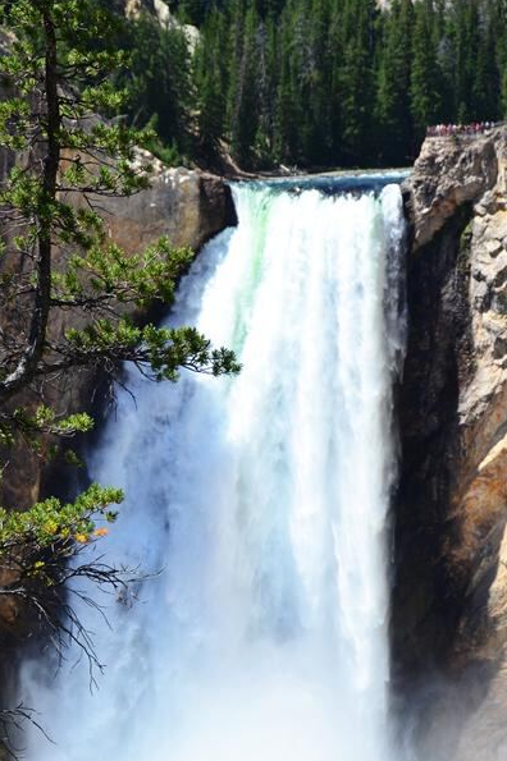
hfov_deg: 7.5
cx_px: 197
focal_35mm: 184
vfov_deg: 11.2
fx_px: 3884
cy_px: 463
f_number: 9
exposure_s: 1/500
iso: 200
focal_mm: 95
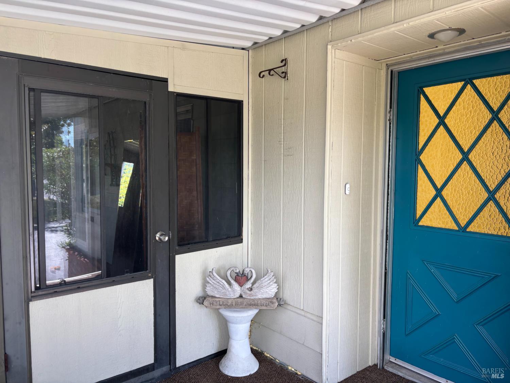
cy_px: 192
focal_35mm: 26
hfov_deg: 67.3
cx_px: 255
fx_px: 383
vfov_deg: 53.1
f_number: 1.6
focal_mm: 5.96
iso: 32
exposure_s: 1/121
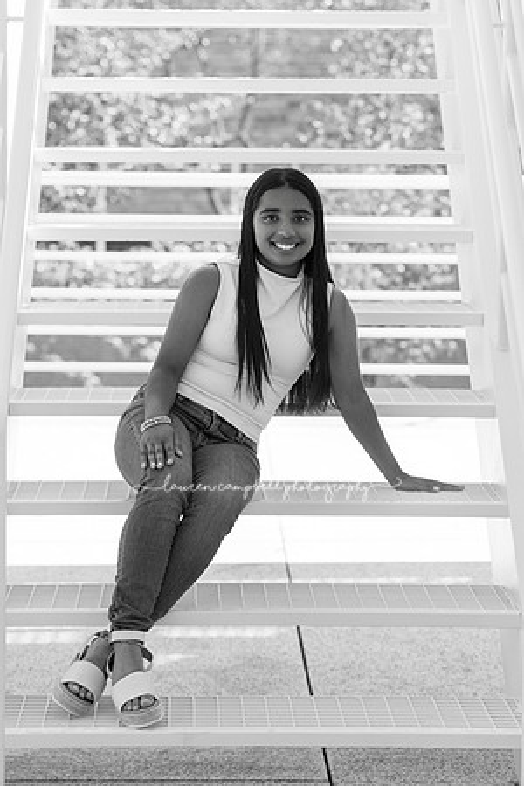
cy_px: 393
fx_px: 2183
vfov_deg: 20.4
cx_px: 262
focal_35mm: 100
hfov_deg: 13.7
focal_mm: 100
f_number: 4.5
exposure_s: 1/640
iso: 500
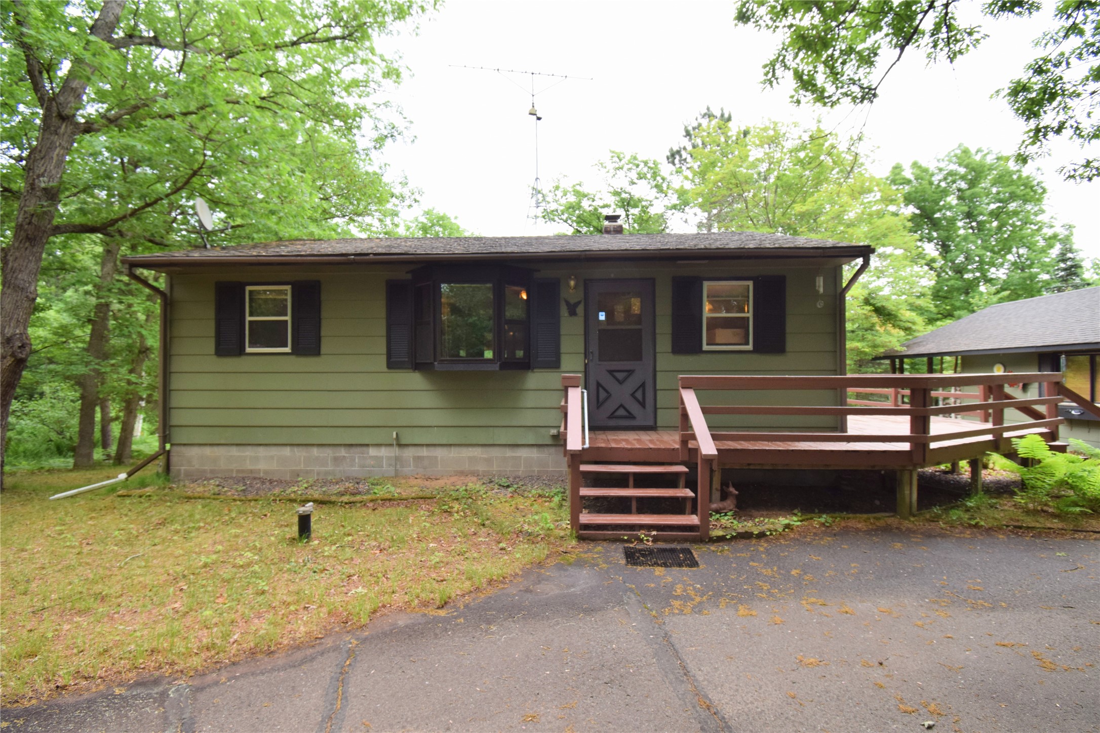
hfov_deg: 100.4
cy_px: 366
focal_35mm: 15
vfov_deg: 77.3
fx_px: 458
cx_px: 550
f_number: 6.3
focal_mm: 10
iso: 320
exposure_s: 1/200
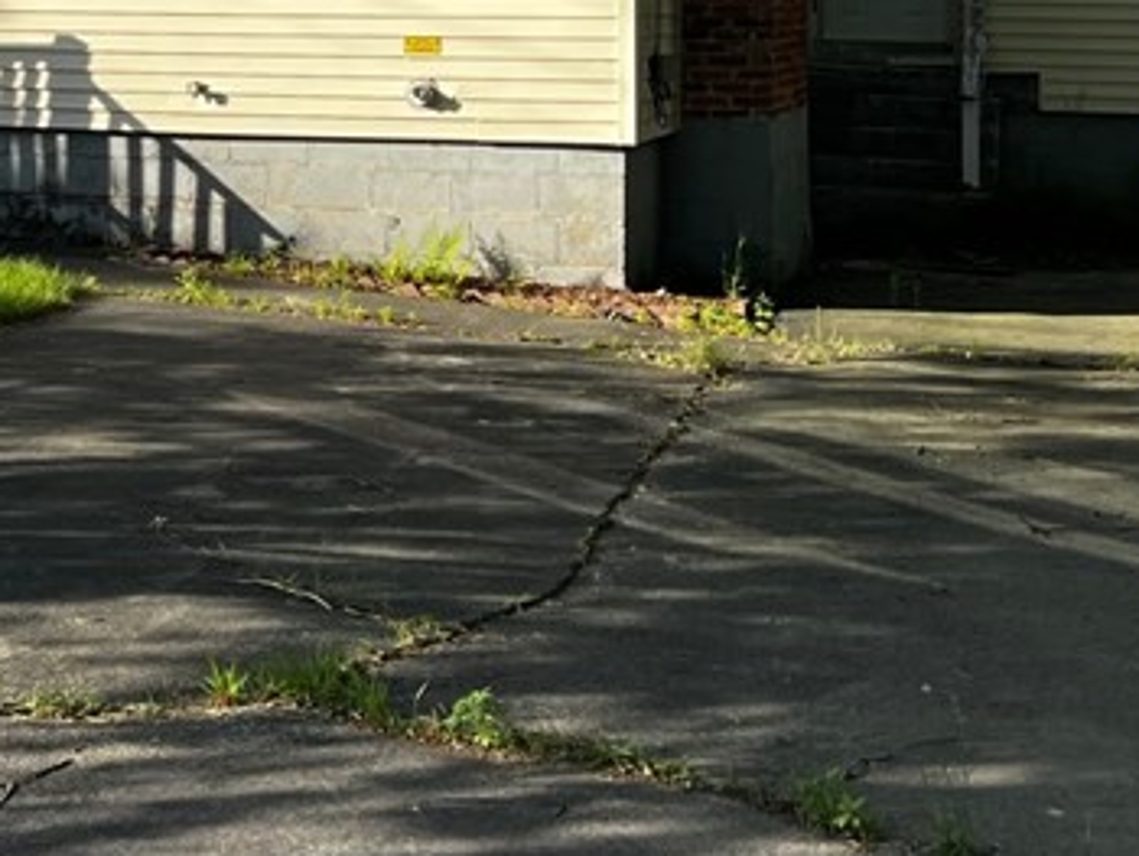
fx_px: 2502
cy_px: -75
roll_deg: -0.2
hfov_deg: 24.6
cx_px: 36
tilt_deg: +0.9
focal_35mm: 76
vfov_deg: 18.7
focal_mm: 5.7
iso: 50
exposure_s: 1/2513
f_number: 1.5
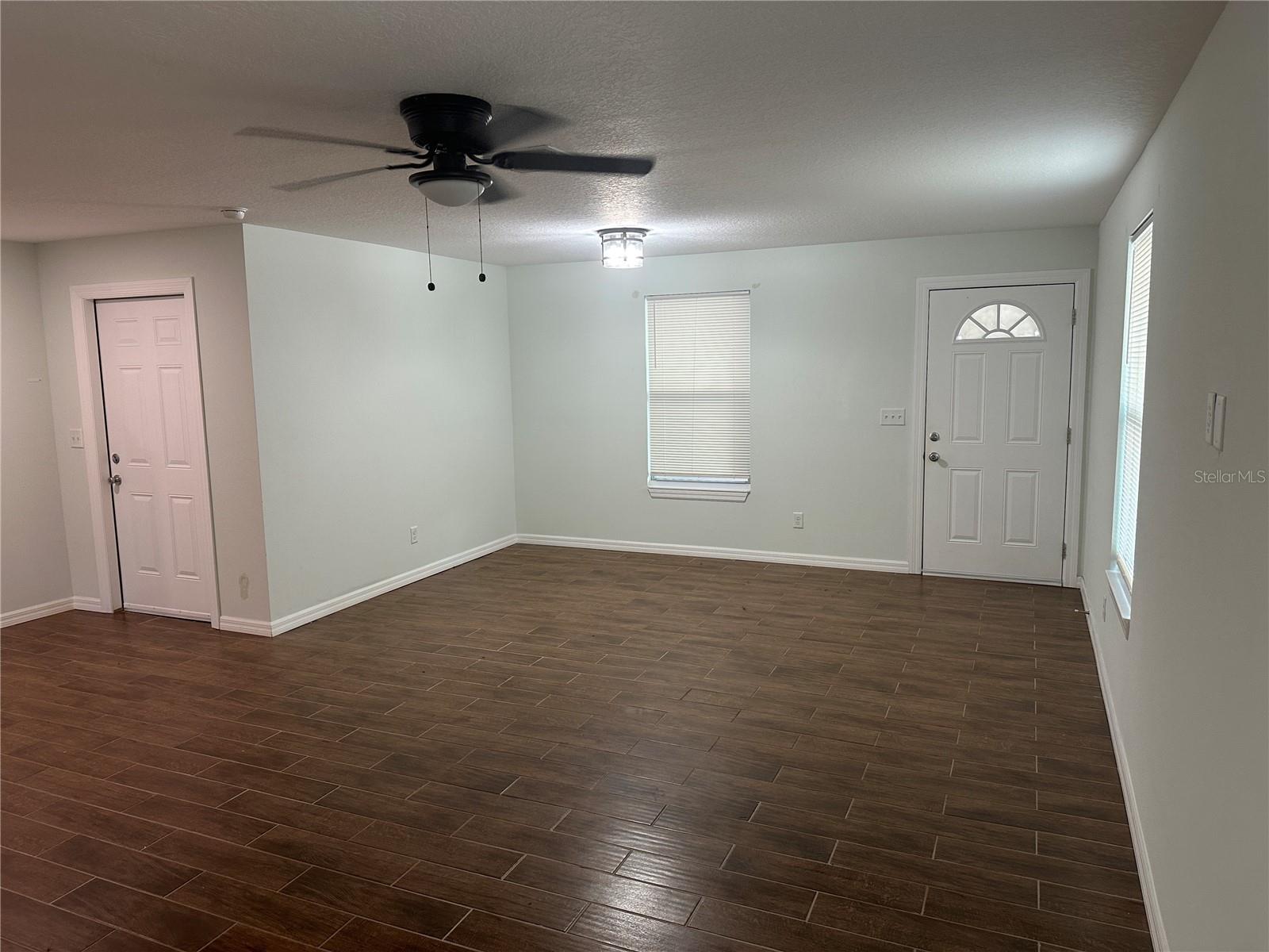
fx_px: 880
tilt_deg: -7.7
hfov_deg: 71.6
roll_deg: +0.5
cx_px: 634
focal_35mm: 24
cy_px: 476
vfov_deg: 56.8
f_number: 1.78
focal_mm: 6.86
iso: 160
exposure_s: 1/60
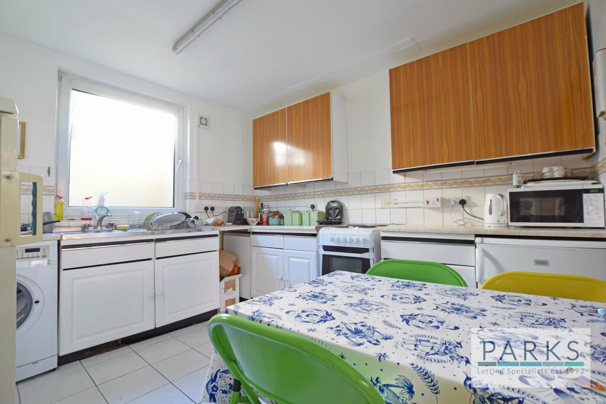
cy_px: 202
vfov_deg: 77.3
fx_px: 253
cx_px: 303
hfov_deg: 100.4
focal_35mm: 15
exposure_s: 1/1.3
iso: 100
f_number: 5.6
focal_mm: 10
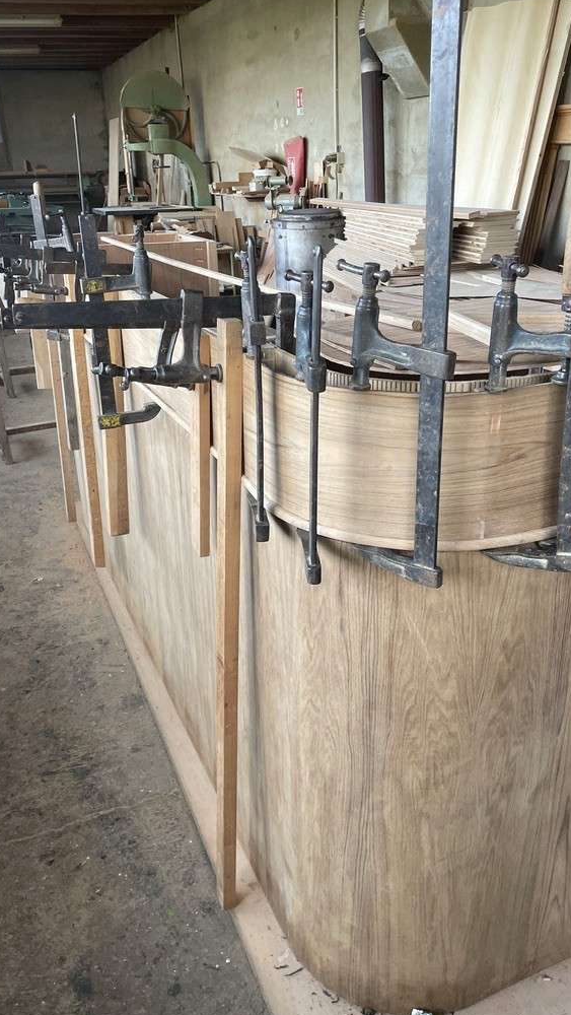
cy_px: 510
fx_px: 780
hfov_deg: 40.2
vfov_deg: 66.1
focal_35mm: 29
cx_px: 297
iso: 125
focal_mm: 4.2
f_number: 1.6
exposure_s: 1/121
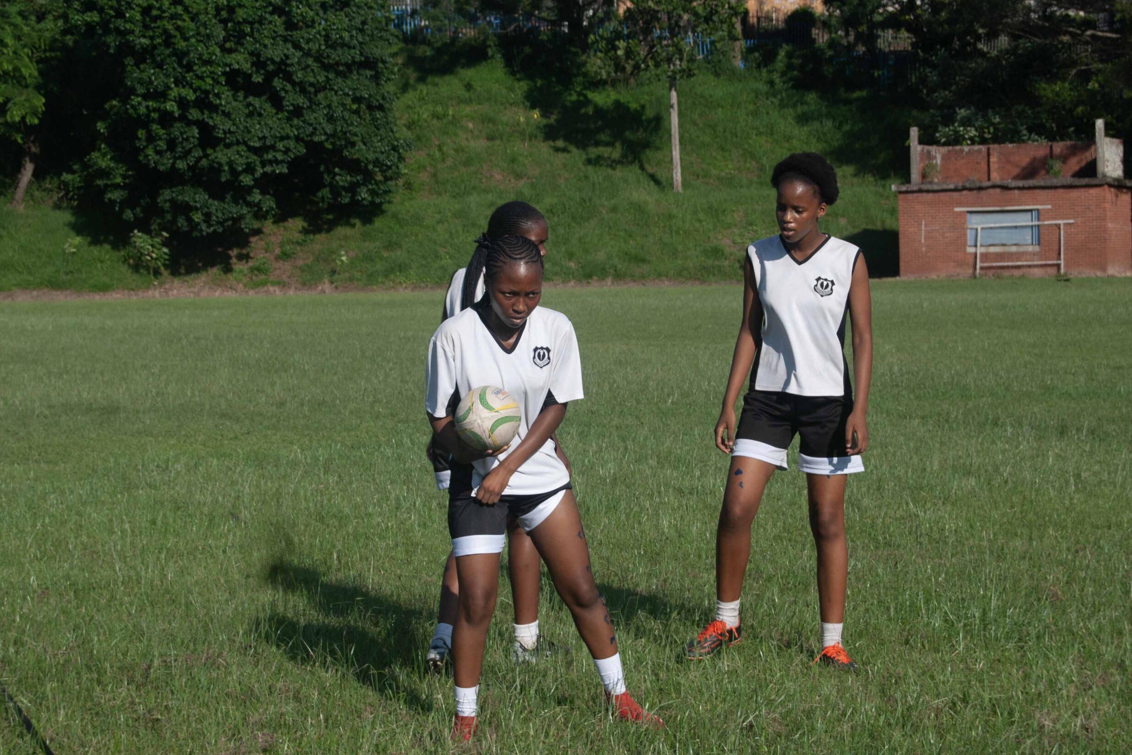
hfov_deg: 23.8
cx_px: 550
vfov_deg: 16.0
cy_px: 368
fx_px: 2689
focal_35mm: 86
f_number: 8
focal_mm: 55
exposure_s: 1/250
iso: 100
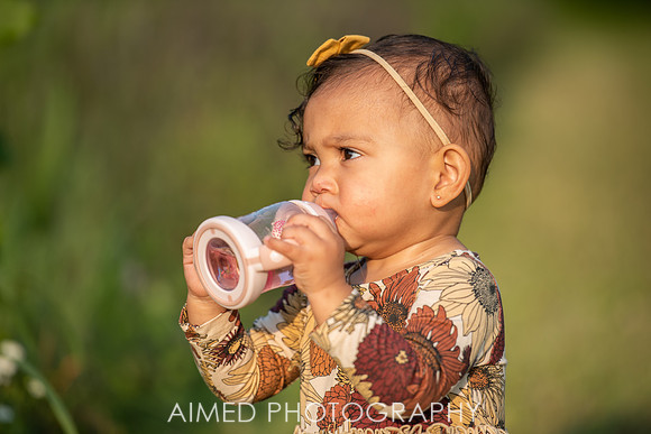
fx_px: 3635
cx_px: 326
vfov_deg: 6.8
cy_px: 217
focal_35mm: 201
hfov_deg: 10.2
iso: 64
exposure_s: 1/640
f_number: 2.8
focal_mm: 200
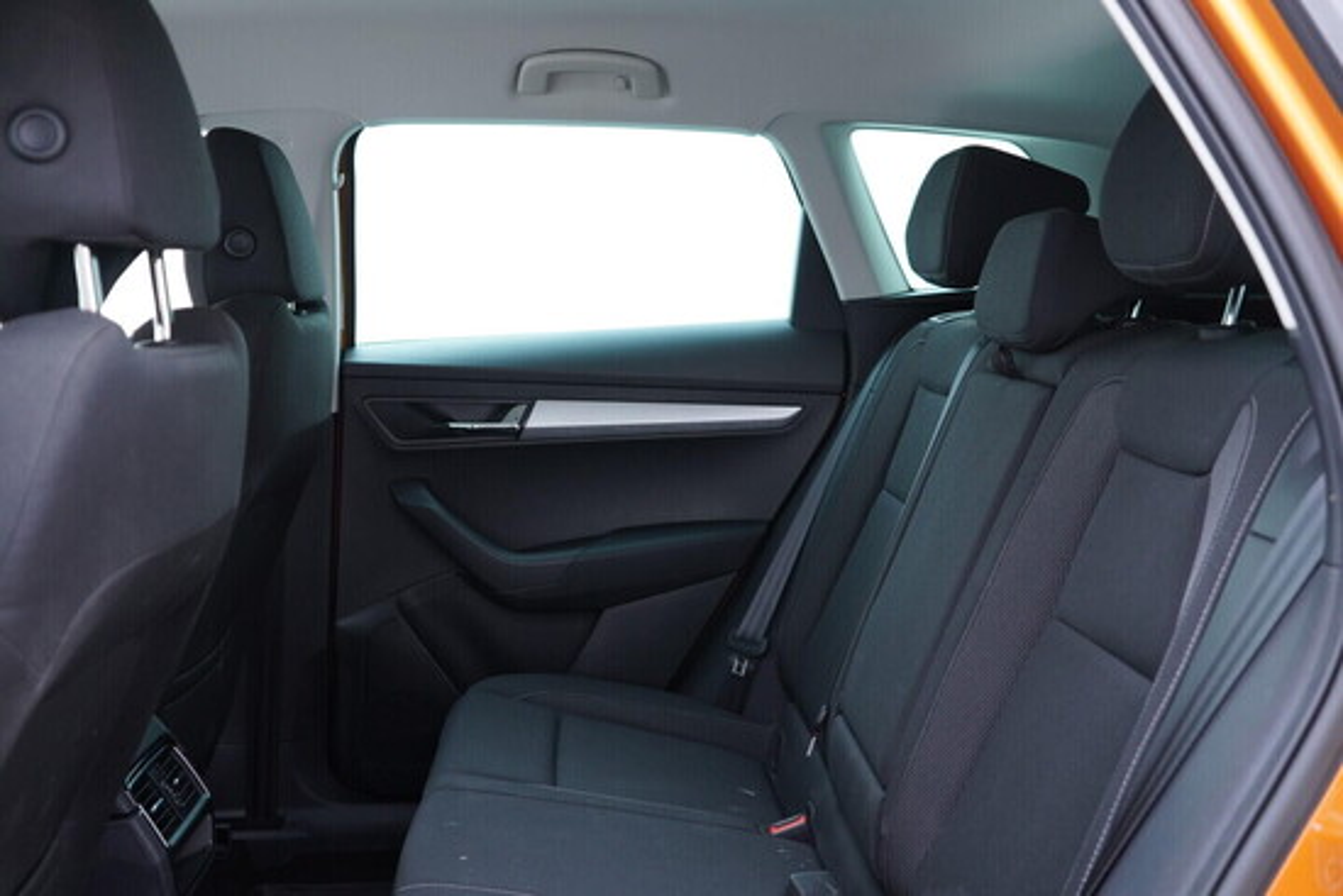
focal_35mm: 36
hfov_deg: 53.1
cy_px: 448
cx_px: 672
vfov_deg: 36.9
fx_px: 1343
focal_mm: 24
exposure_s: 1/40
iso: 400
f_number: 2.8
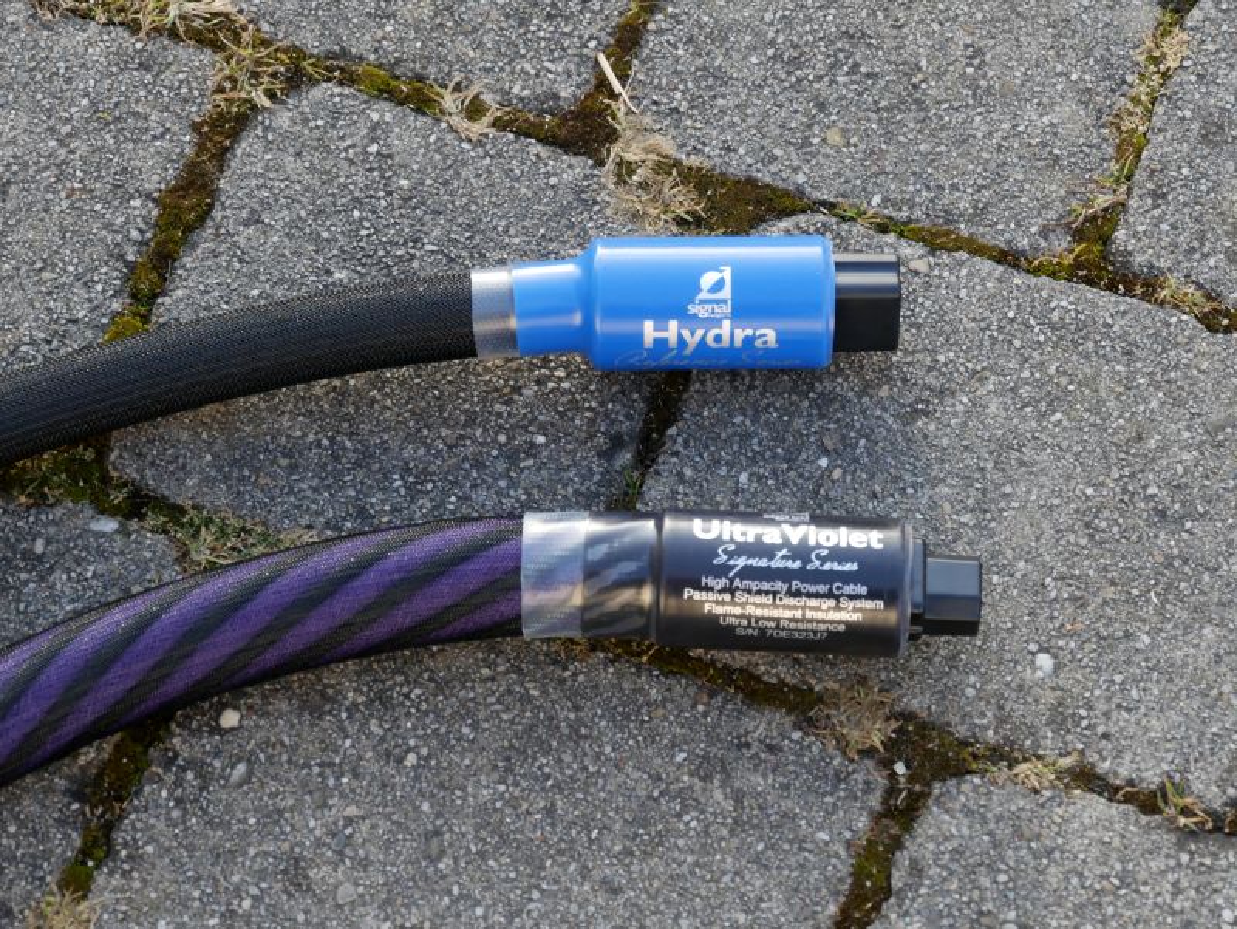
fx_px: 4362
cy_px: 464
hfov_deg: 16.1
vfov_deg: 12.2
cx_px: 618
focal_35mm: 122
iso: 640
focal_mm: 61
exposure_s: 1/160
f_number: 5.2
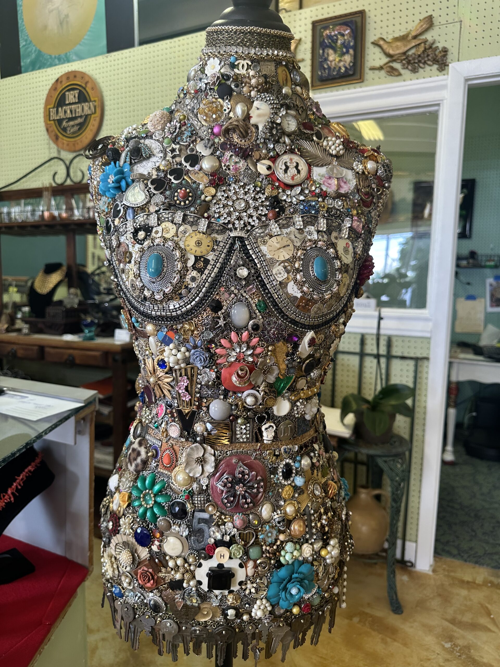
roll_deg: -0.5
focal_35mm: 24
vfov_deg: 71.6
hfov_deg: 56.8
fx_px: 462
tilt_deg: -6.2
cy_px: 334
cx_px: 250
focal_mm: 6.86
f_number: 1.78
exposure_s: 1/120
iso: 125
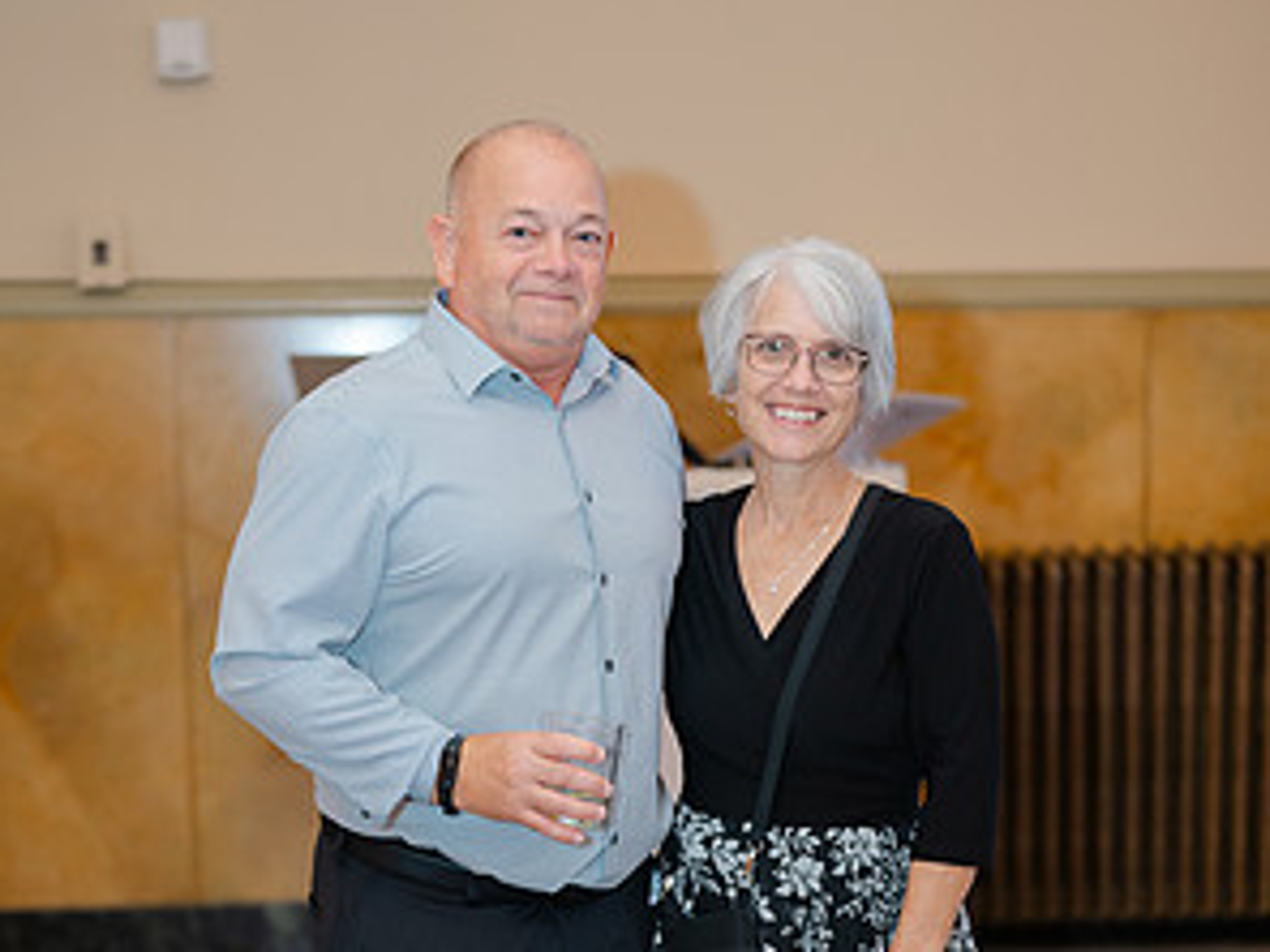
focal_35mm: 73
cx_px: 631
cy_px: 853
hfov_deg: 26.7
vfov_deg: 19.8
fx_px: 2678
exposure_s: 1/125
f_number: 1.8
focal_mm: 50
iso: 320
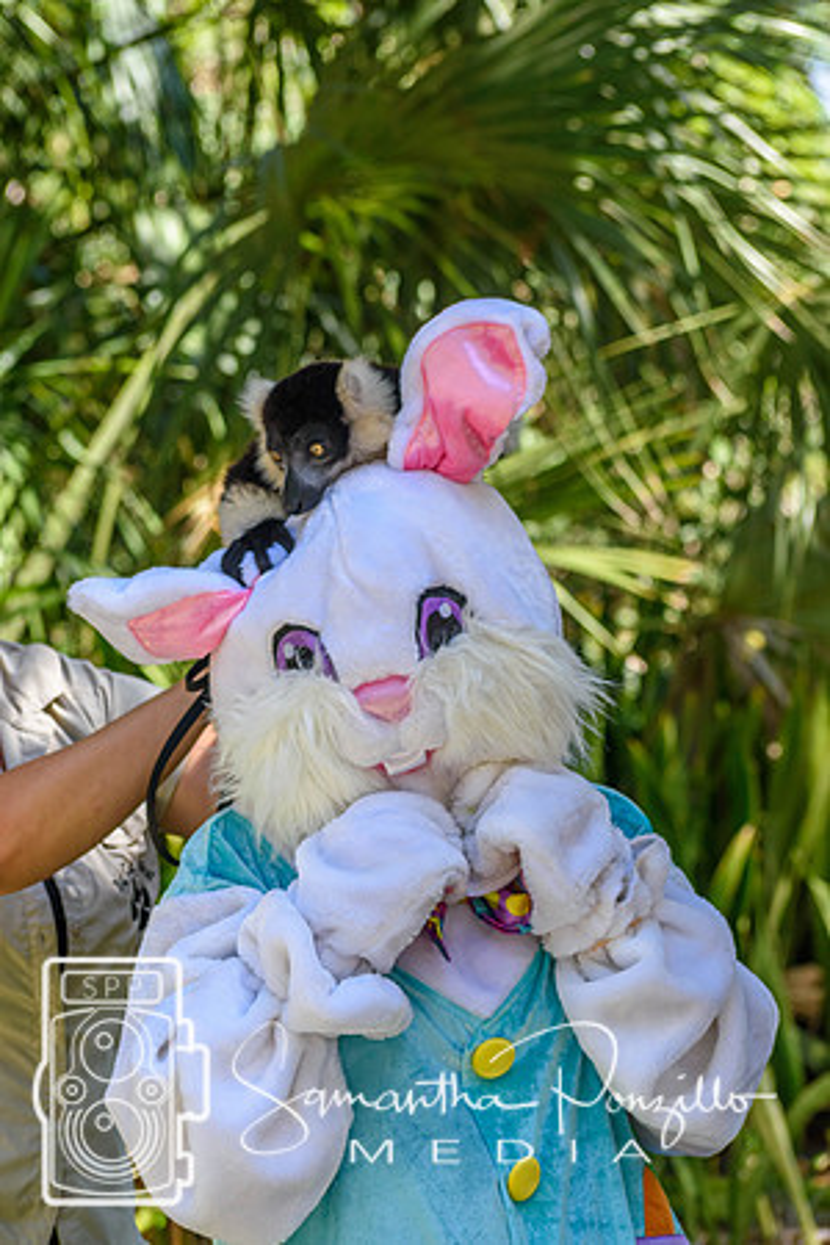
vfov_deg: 14.0
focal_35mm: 147
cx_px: 415
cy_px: 622
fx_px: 5083
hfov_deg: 9.3
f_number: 5.6
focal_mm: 98
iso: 360
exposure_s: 1/500
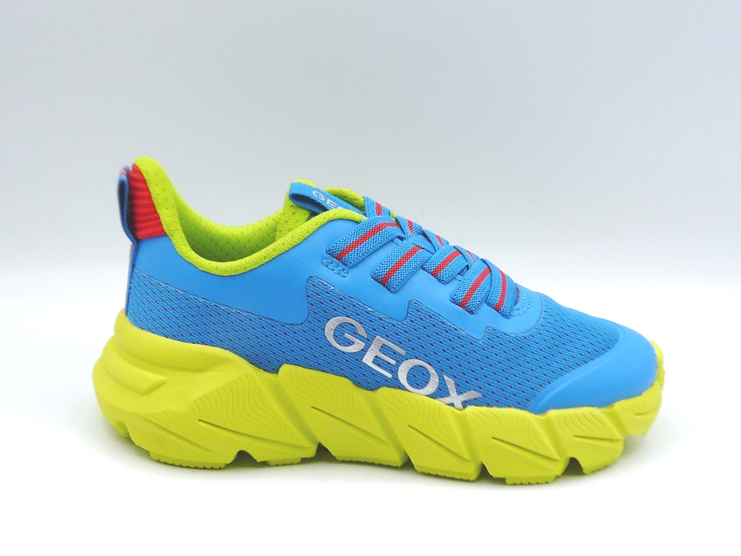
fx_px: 1049
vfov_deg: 29.7
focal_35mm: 49
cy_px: 278
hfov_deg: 38.9
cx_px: 370
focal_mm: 4.8
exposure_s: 1/200
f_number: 4.5
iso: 100
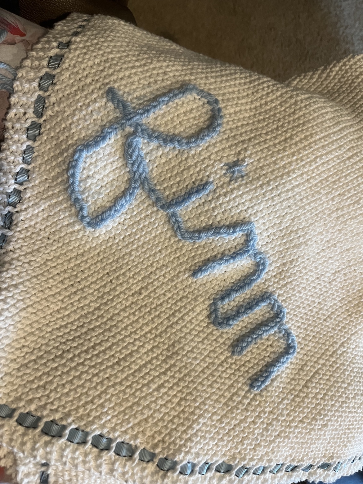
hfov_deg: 53.1
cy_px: 242
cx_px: 182
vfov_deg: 67.3
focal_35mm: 26
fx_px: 364
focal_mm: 5.1
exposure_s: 1/60
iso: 320
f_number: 1.6
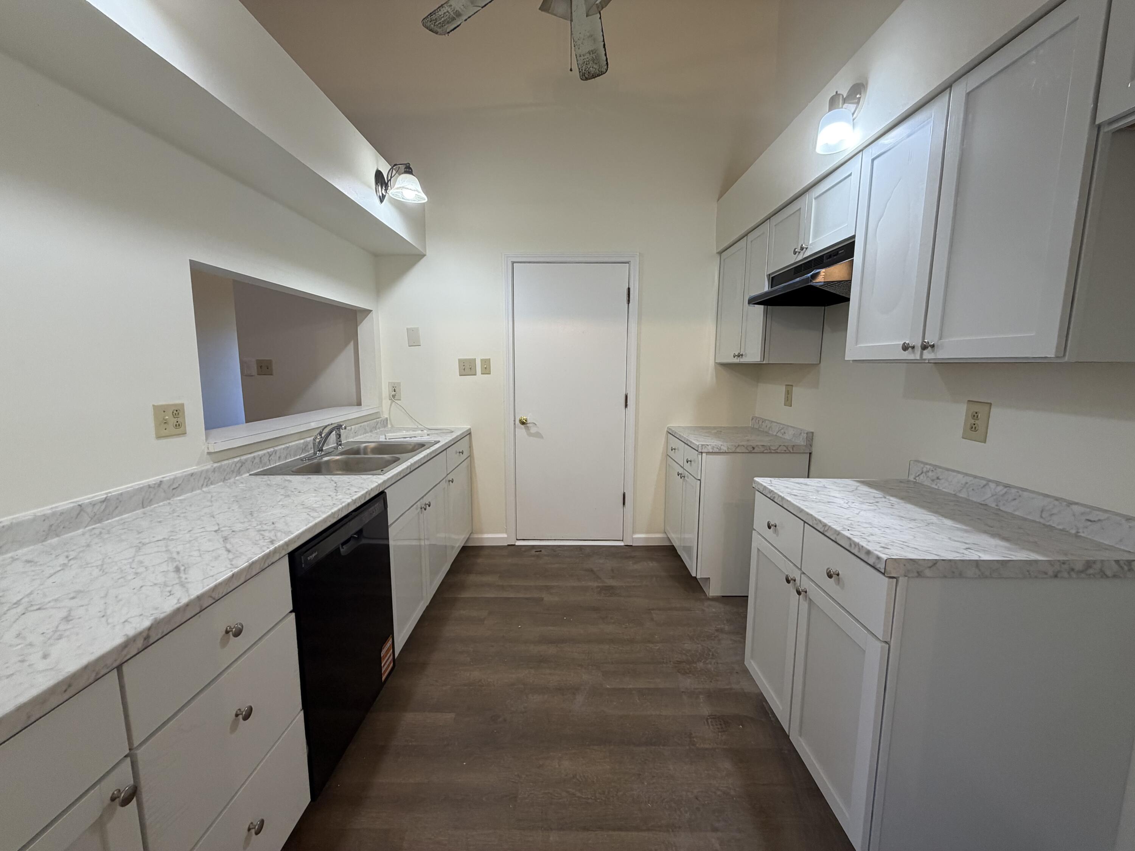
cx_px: 568
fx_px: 459
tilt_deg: -7.6
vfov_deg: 85.7
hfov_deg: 102.1
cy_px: 426
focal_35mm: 14
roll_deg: +0.6
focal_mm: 2.22
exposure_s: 1/60
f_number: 2.2
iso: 160
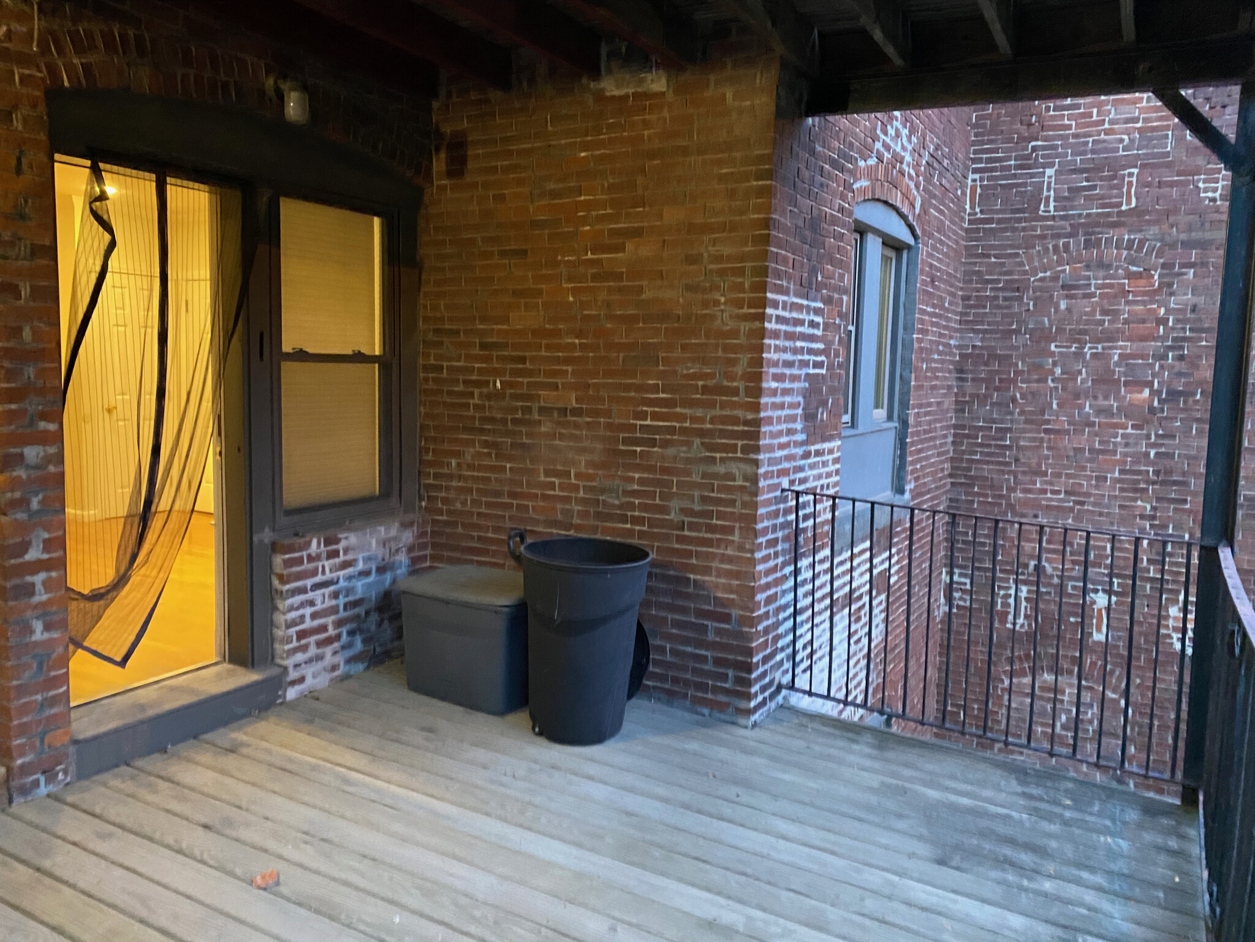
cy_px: 471
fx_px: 943
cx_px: 628
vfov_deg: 53.1
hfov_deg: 67.3
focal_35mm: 26
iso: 640
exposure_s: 1/30
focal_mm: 4.25
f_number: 1.8
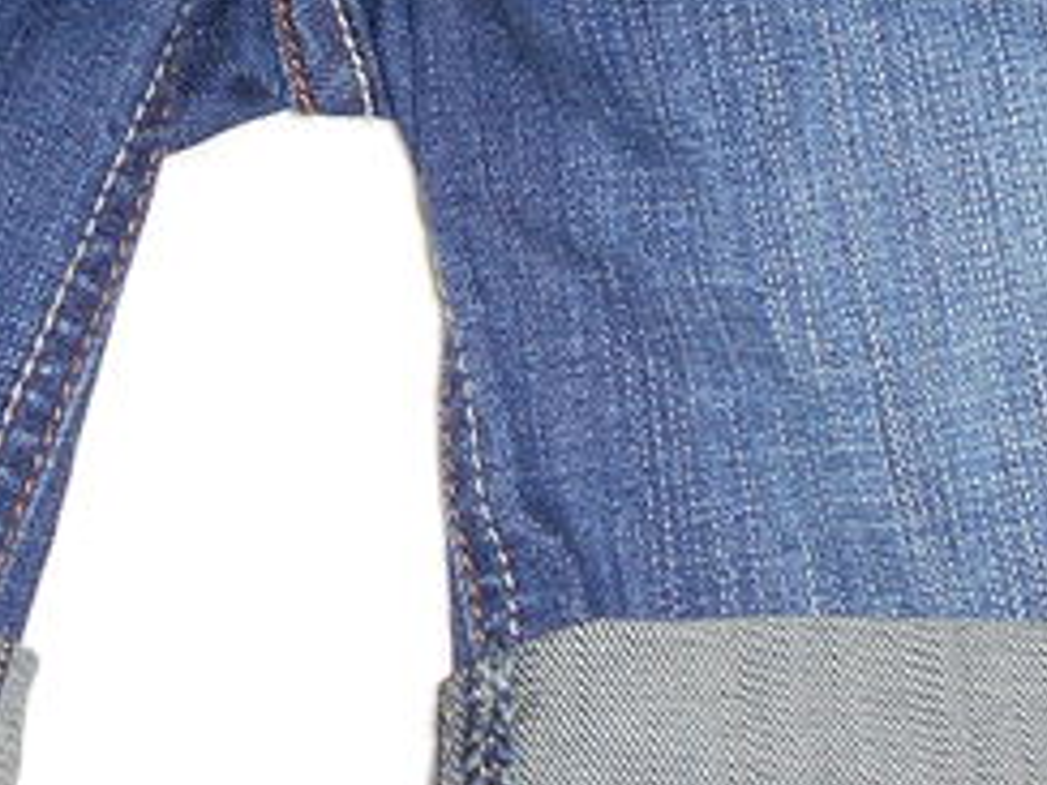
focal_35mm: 123
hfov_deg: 15.9
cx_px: 146
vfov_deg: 11.5
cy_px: -420
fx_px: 3720
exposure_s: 1/25
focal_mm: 5.1
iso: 80
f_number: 3.4
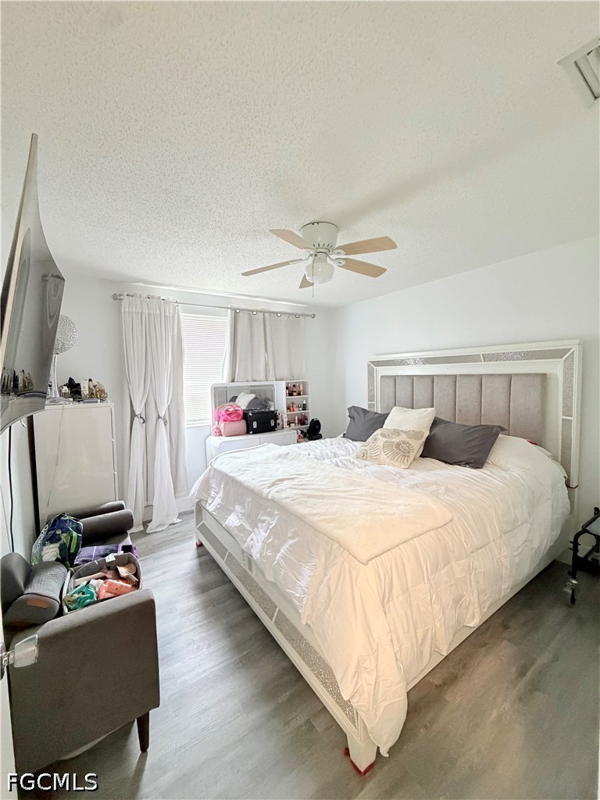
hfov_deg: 85.7
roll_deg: +1.2
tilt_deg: -4.4
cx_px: 300
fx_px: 324
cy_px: 400
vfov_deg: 102.1
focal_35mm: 14
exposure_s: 1/60
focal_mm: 2.22
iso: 640
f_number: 2.2
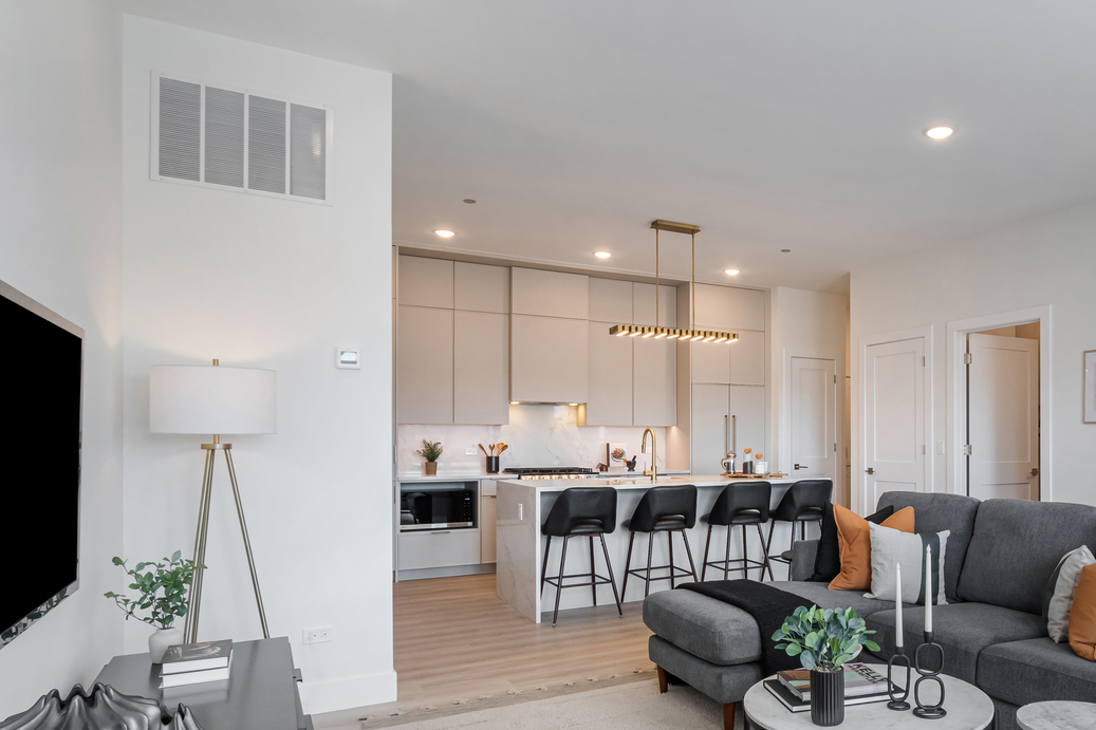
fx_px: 761
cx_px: 776
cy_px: 433
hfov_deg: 68.4
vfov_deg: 51.0
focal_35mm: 25
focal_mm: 11
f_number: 9
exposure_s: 1/200
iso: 320
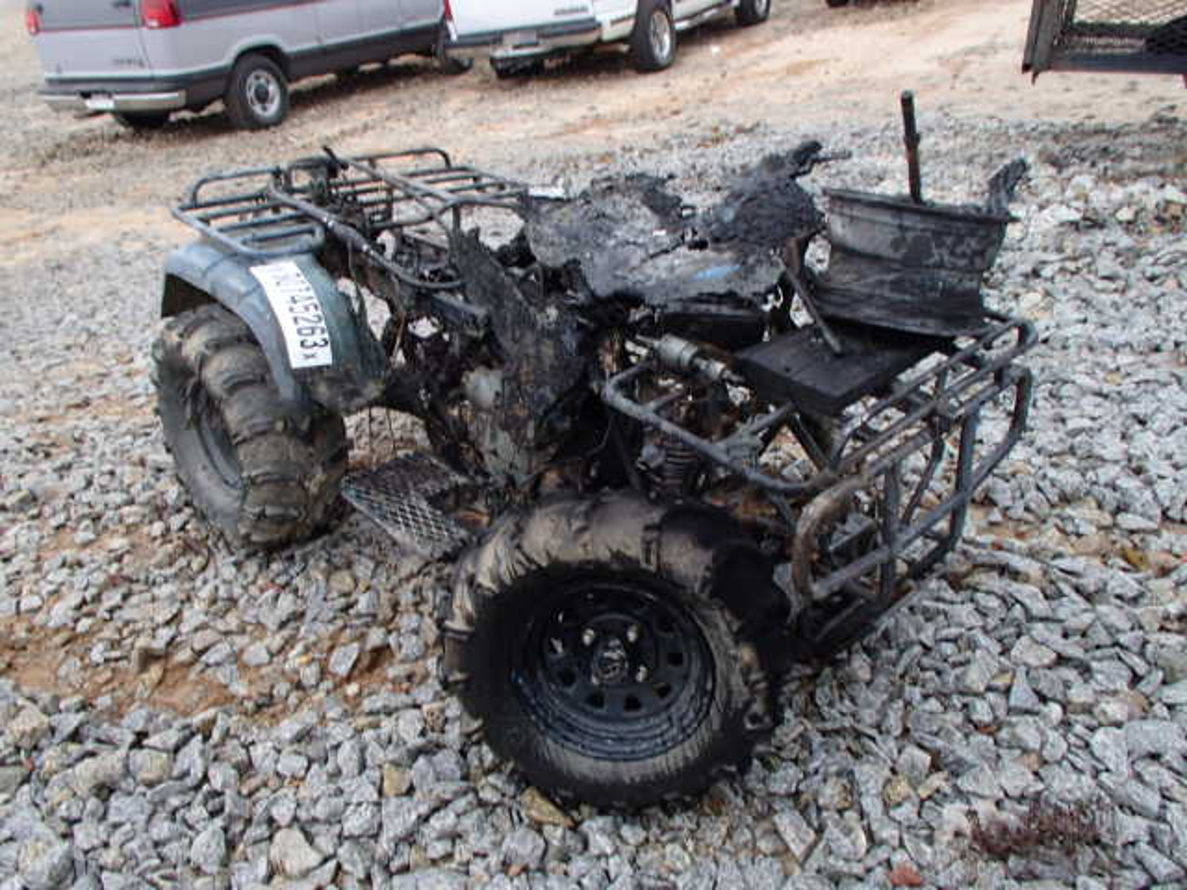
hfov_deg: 63.4
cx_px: 594
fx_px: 960
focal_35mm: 28
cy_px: 445
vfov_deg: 49.7
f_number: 3.9
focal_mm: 5
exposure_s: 1/80
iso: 100
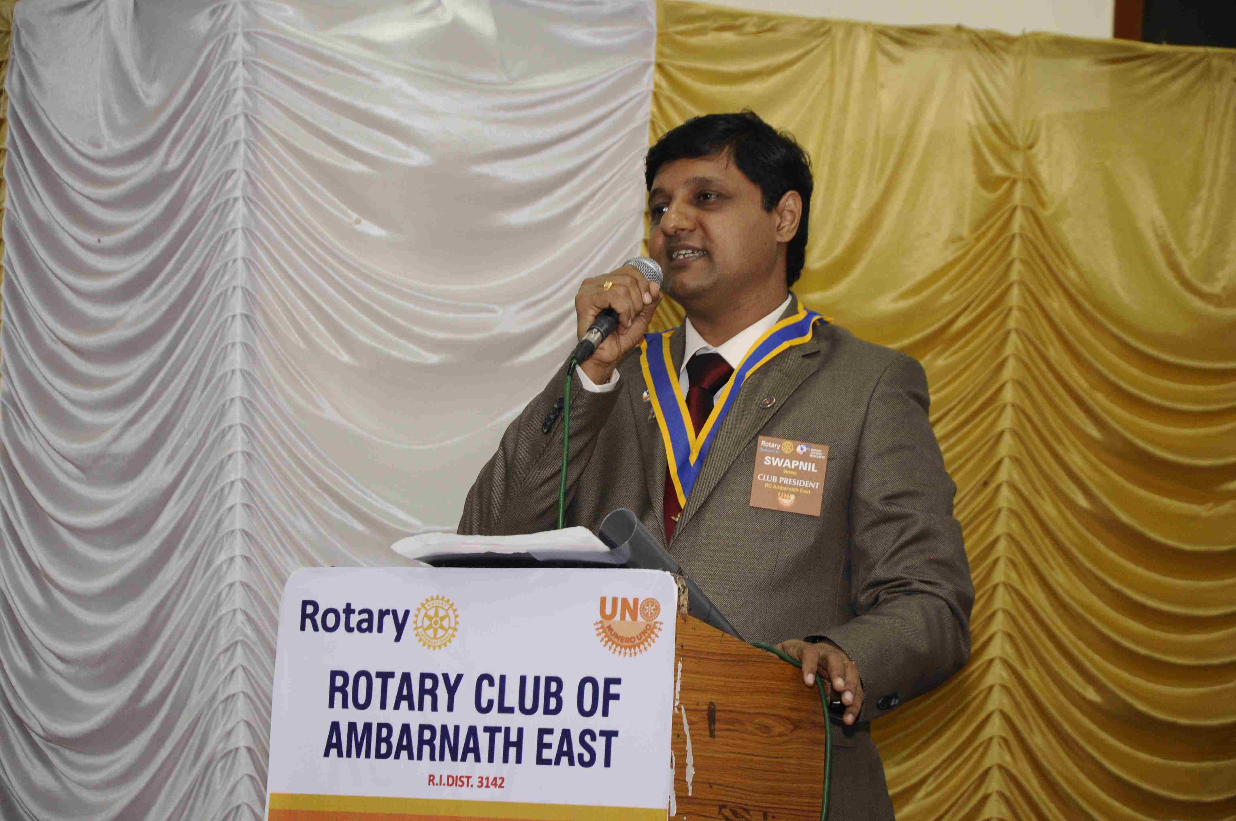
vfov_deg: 8.7
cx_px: 618
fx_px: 5401
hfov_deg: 13.1
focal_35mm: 158
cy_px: 410
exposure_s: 1/125
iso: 800
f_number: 5.6
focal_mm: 105
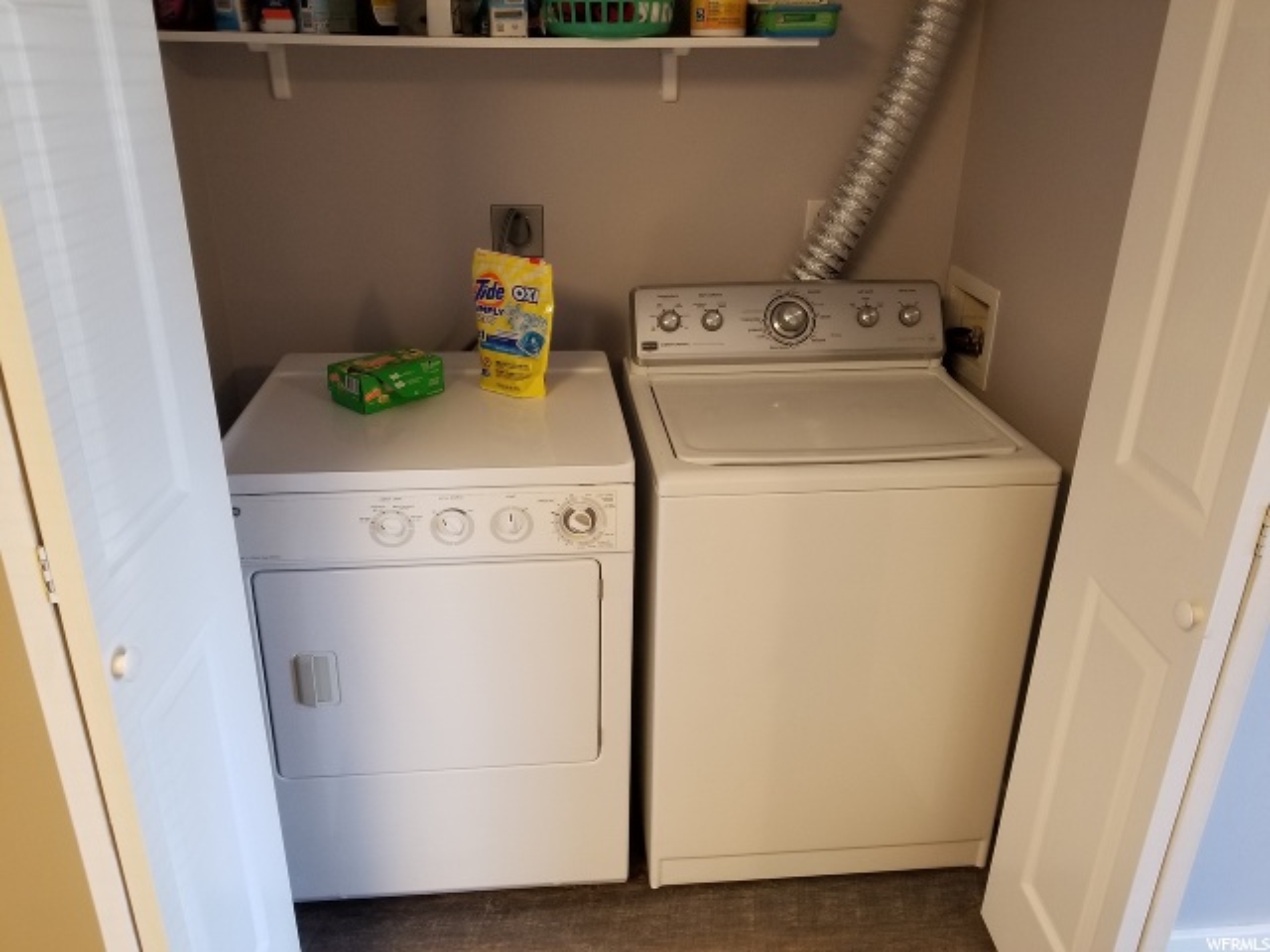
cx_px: 635
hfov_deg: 67.3
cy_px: 476
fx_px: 954
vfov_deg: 53.1
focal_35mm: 26
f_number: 1.7
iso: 160
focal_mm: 4.25
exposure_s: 1/40
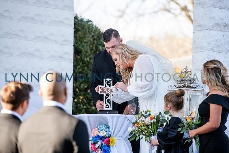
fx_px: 1272
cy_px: 76
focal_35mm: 200
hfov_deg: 10.3
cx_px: 114
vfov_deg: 6.9
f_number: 3.5
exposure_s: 1/250
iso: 200
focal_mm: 200
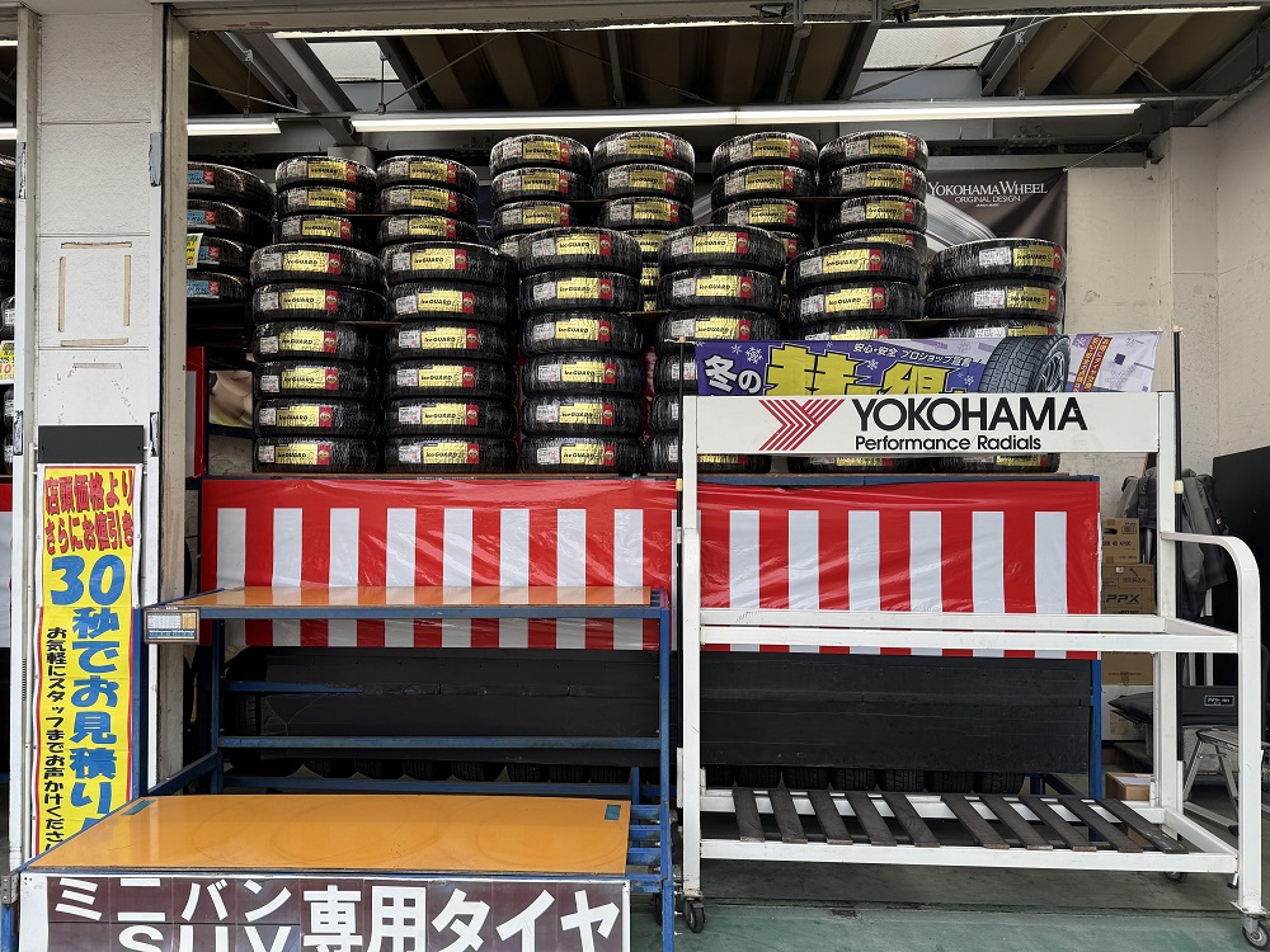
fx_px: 881
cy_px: 476
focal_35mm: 24
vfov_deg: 56.8
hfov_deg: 71.6
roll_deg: -0.2
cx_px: 635
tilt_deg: +0.2
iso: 64
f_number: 1.78
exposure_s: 1/243
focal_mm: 6.76
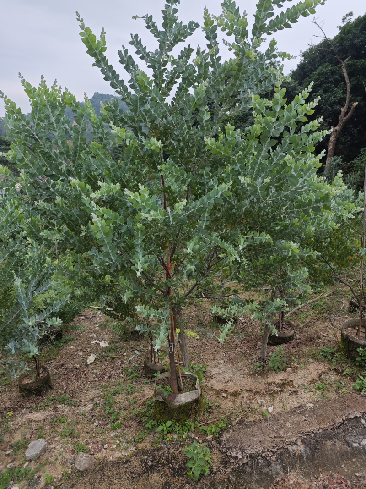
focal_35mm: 23
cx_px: 183
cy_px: 244
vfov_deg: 73.9
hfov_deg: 58.9
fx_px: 324
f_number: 1.6
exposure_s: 1/100
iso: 64
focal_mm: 6.55
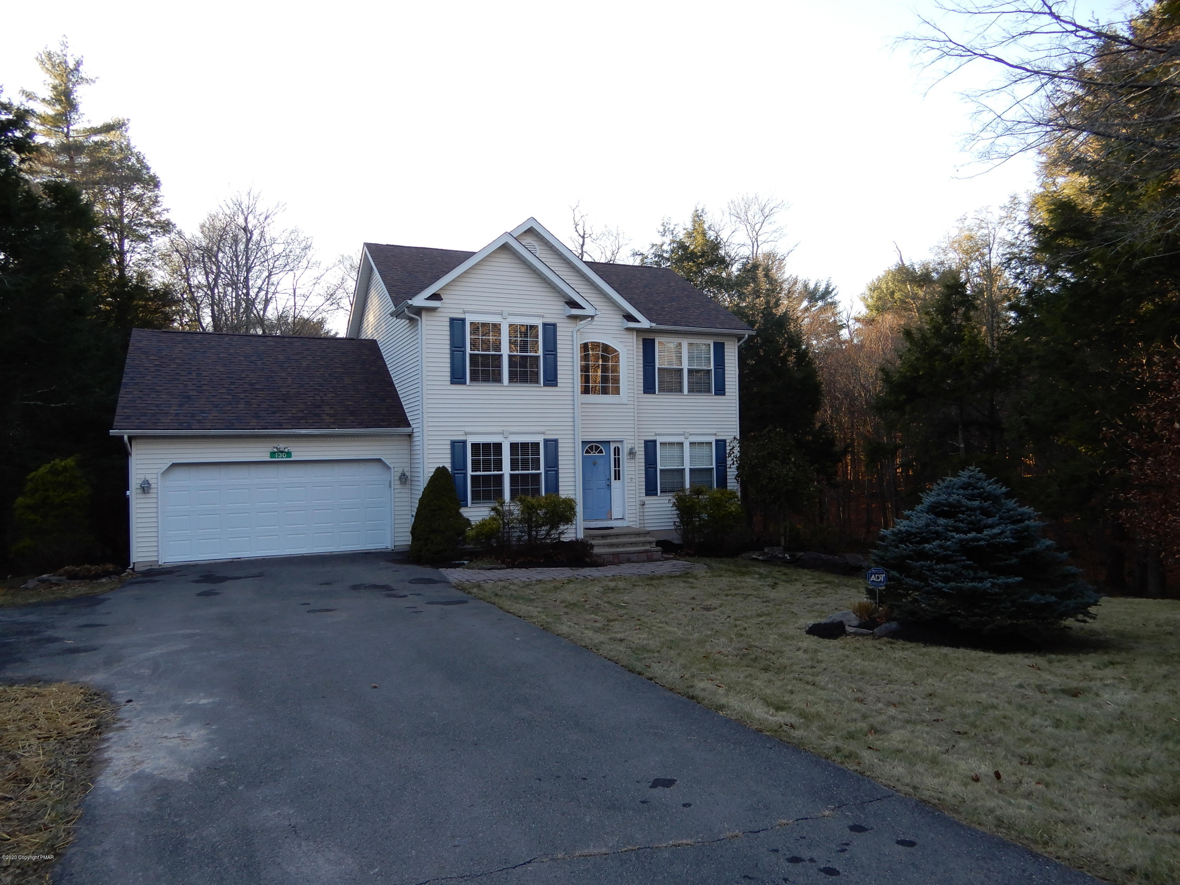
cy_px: 442
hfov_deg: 71.6
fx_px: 818
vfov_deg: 56.8
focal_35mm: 24
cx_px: 590
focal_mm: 4.3
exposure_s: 1/100
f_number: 3.4
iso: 80
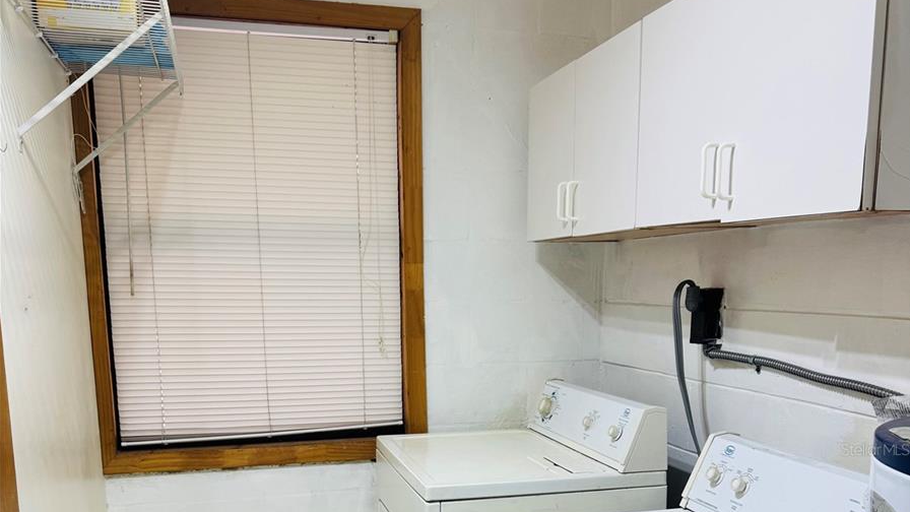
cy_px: 449
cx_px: 456
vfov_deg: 32.3
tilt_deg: -9.3
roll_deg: -0.2
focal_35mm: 35
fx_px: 845
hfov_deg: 56.6
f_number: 1.78
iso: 80
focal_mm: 6.76
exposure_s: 1/120
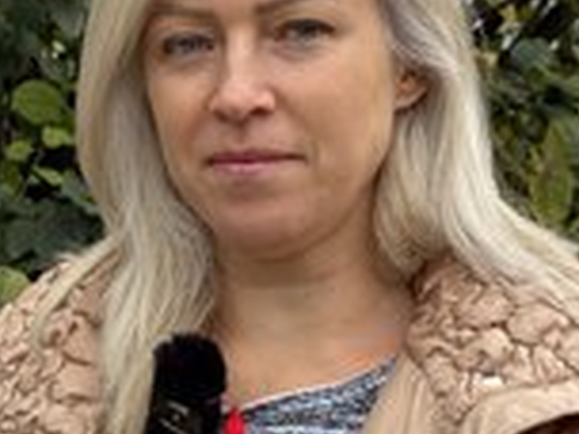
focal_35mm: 126
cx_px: 244
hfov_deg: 15.6
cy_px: 225
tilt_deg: -1.1
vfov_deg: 11.8
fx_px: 2108
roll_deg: -1.3
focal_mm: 6.76
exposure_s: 1/658
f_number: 1.78
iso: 64
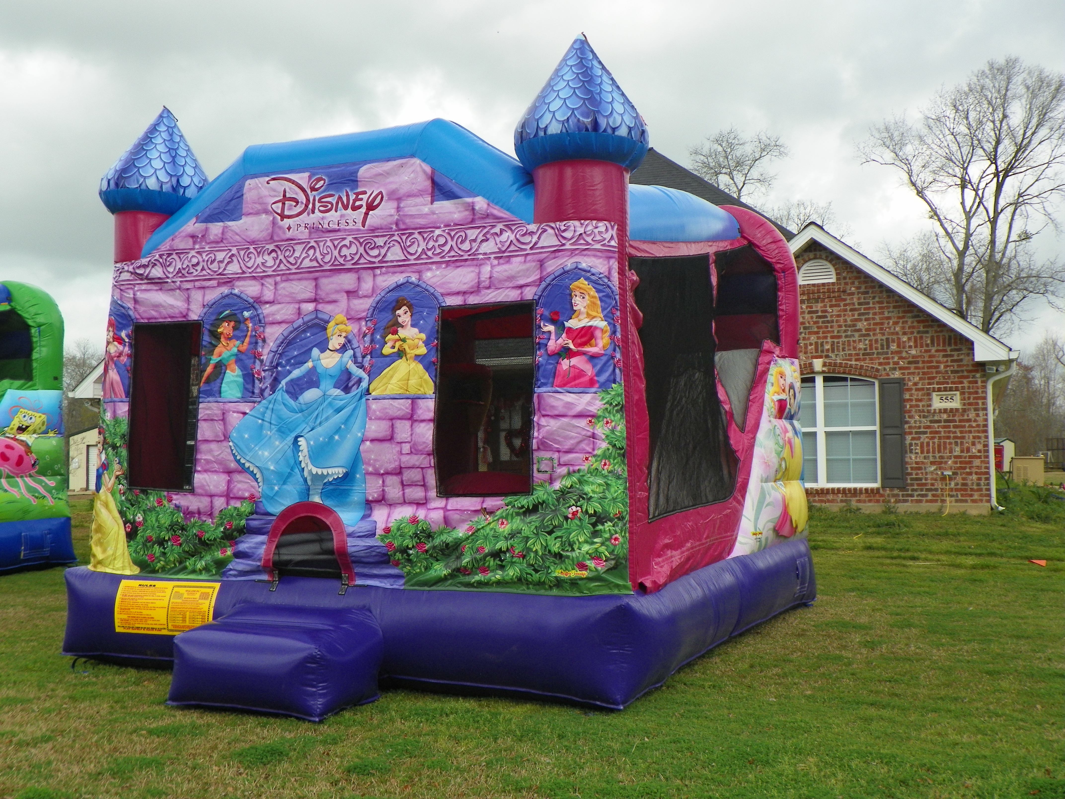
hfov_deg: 50.1
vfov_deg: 38.7
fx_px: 1138
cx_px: 532
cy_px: 400
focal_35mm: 37
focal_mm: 6.6
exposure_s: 1/500
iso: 64
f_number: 4
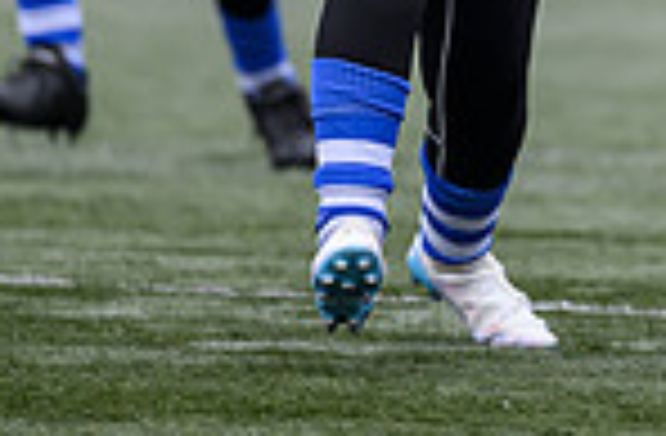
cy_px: -457
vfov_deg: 0.8
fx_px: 30199
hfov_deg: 1.3
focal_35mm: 1641
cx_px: 1217
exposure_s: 1/2000
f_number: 3.5
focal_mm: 400
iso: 500
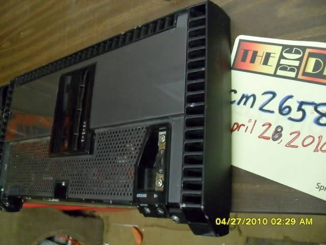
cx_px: 163
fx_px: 330
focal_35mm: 35
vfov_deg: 40.7
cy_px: 122
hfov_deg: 52.6
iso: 400
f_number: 2.8
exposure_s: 1/15
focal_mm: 6.2
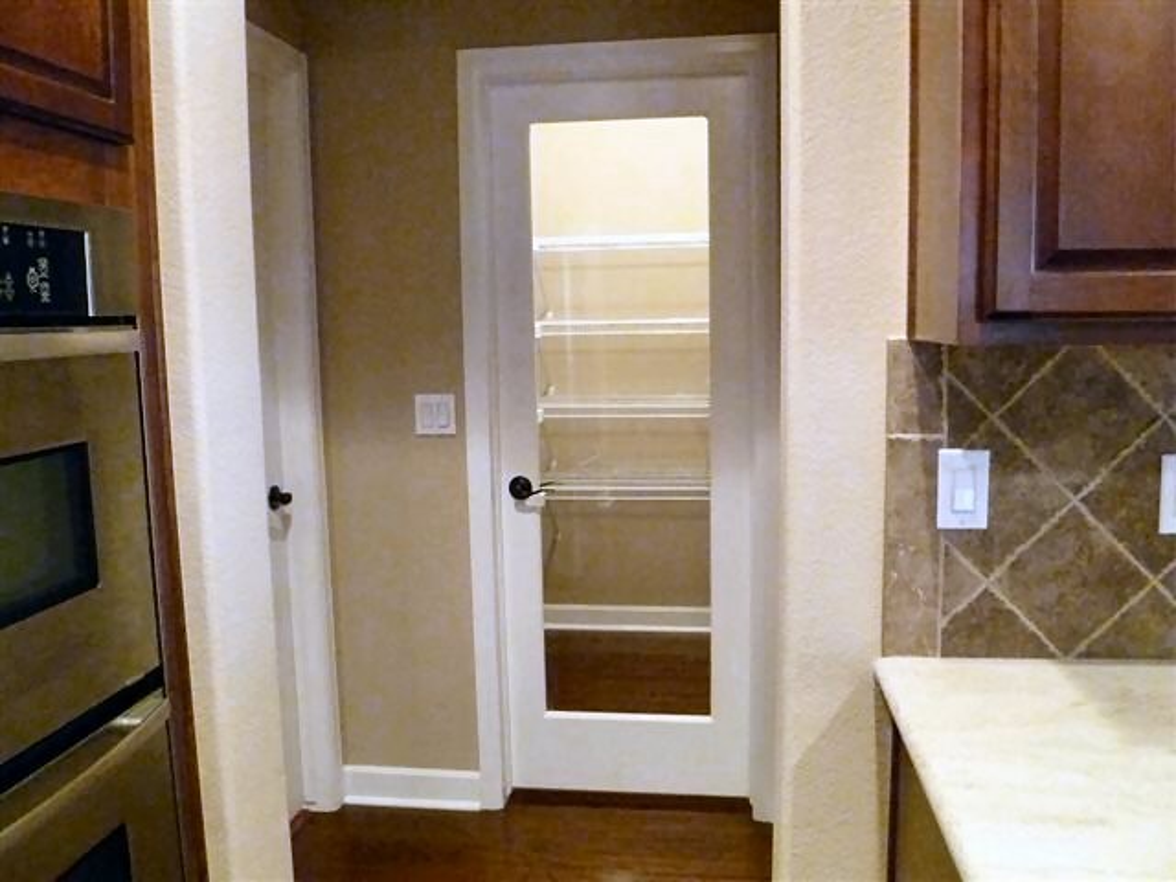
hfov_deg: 63.4
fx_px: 951
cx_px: 588
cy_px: 441
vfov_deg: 49.7
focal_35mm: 28
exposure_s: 1/13
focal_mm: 5
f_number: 3.3
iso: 800
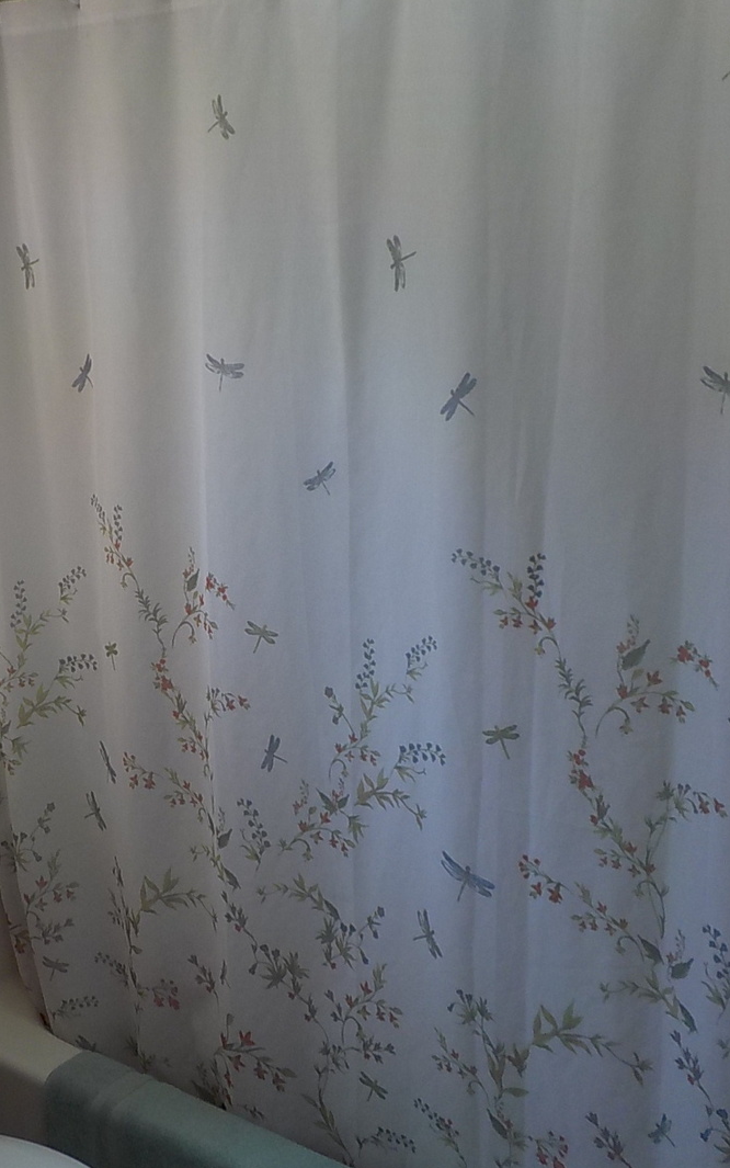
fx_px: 1368
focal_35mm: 43
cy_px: 581
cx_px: 192
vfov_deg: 46.2
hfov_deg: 29.5
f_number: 3.3
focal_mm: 4.1
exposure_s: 1/30
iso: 125
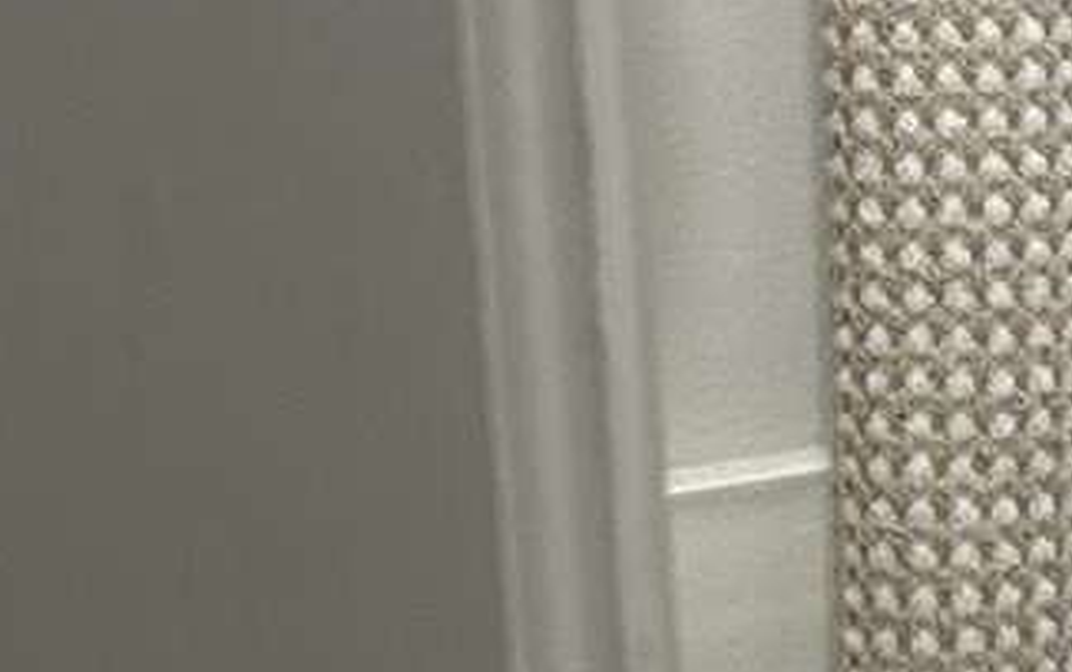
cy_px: 281
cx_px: 1972
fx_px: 5087
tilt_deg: -13.2
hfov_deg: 11.2
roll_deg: +0.9
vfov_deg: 7.6
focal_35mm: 174
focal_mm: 5.7
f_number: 1.5
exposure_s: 1/60
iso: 100
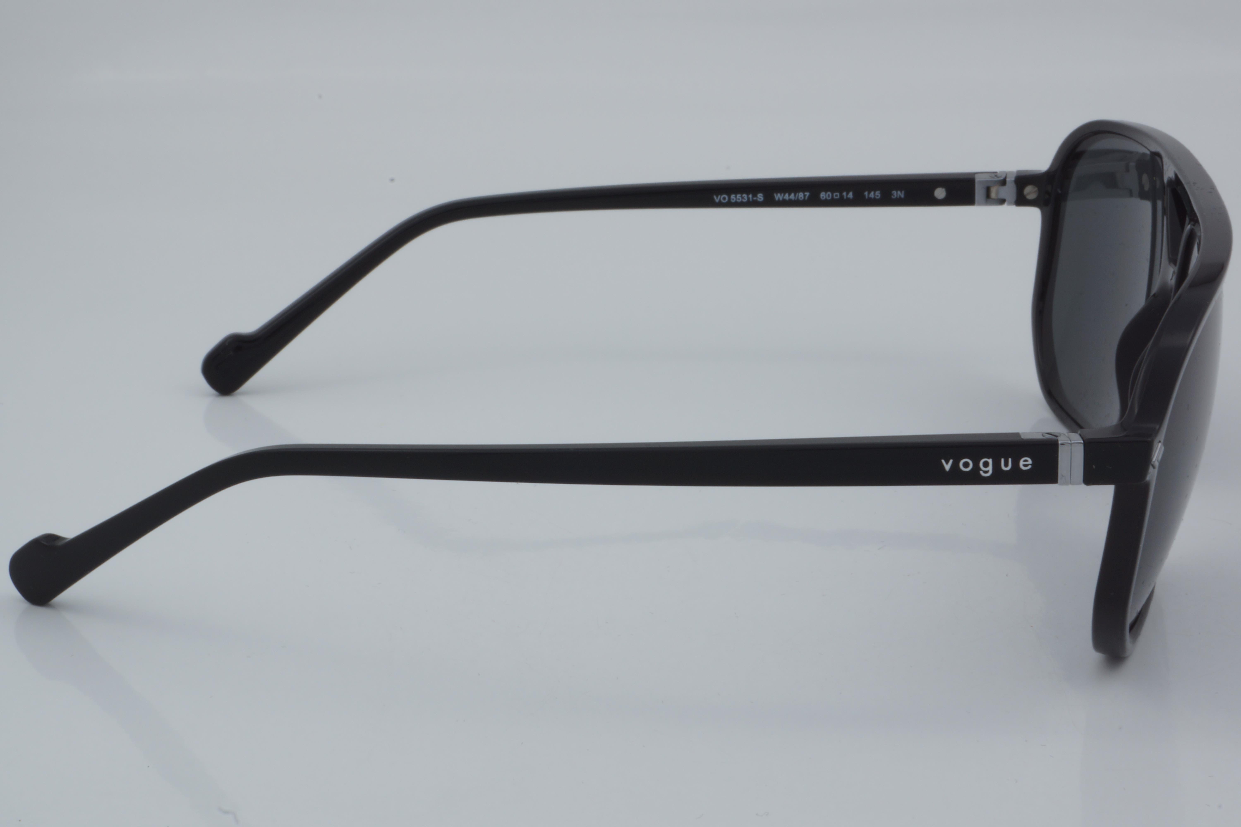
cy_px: 414
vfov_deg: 20.2
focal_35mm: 68
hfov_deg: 29.9
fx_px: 2327
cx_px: 620
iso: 100
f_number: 32
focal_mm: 45
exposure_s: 1/4
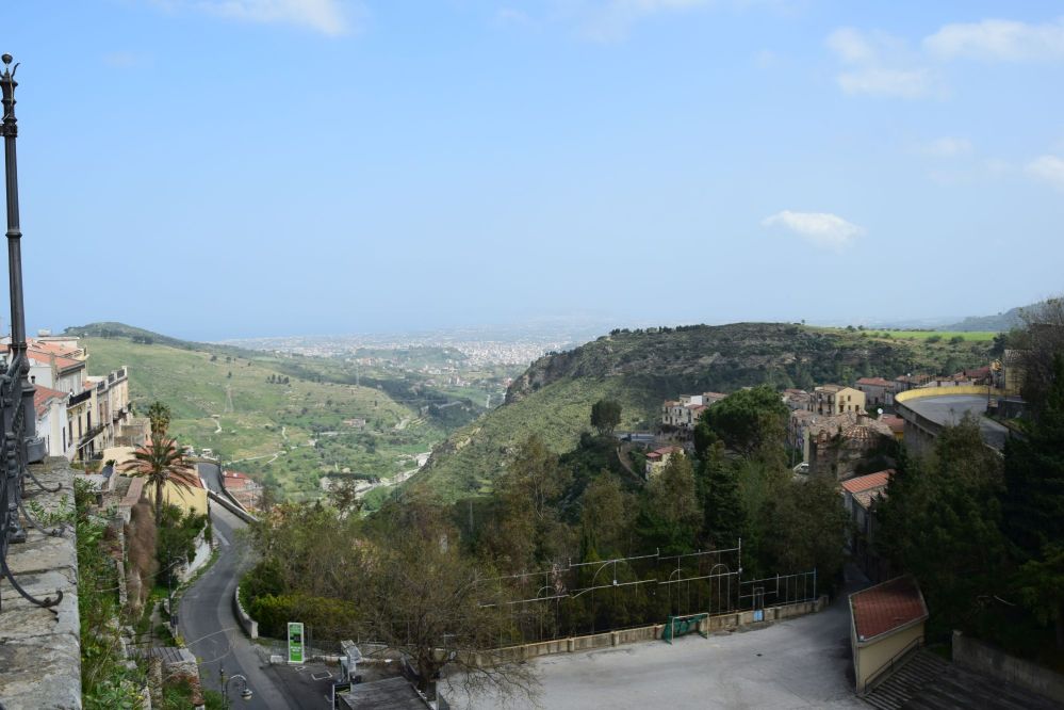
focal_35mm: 32
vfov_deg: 41.7
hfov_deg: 59.5
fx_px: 931
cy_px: 355
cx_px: 532
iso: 400
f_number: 11
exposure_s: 1/500
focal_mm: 21
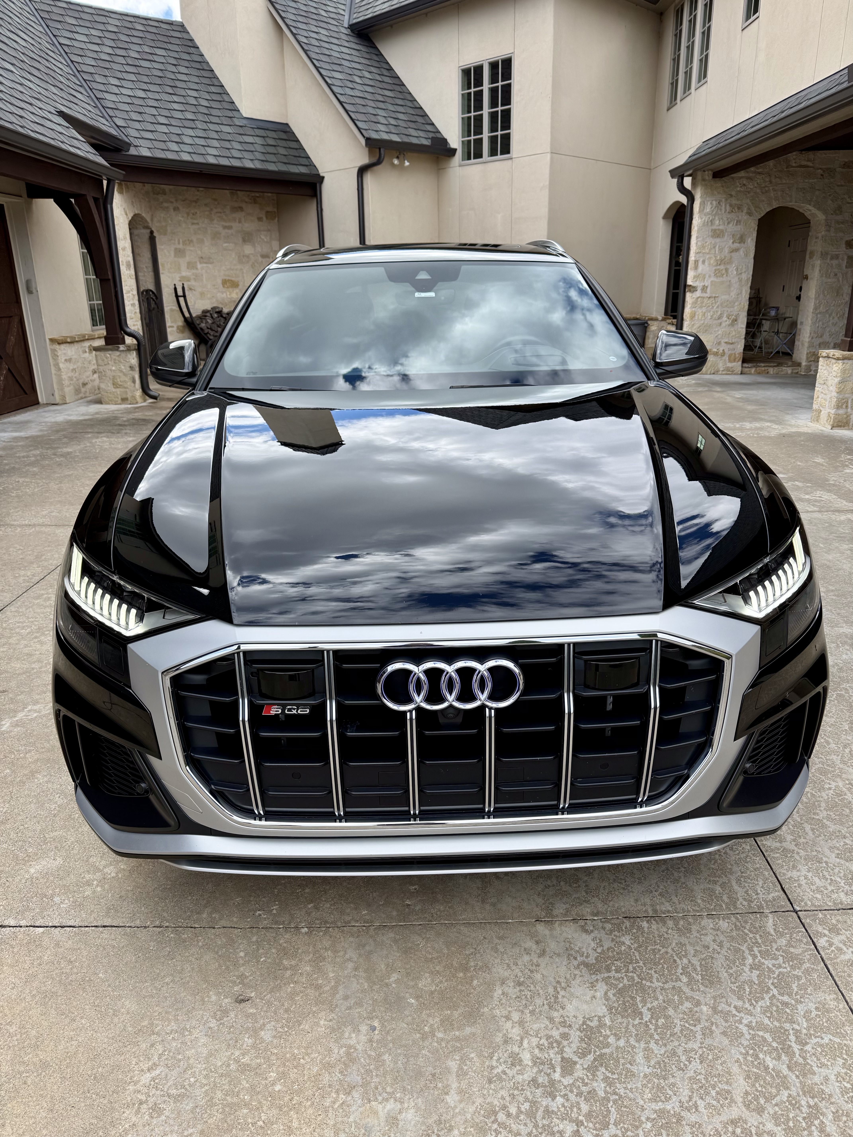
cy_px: 568
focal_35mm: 24
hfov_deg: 56.8
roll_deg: +0.0
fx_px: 789
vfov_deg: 71.6
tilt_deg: -18.7
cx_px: 426
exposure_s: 1/1553
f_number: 1.78
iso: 80
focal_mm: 6.76
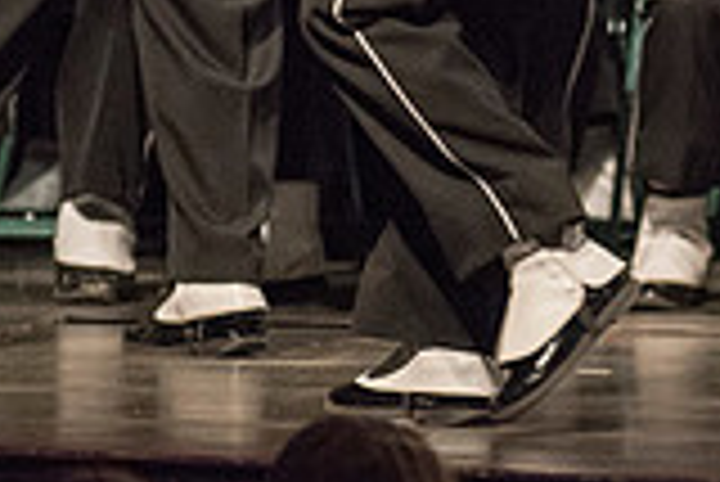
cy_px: -227
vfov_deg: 1.3
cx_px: 873
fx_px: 21719
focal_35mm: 1085
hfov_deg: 1.9
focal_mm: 300
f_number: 2.8
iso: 4000
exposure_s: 1/500
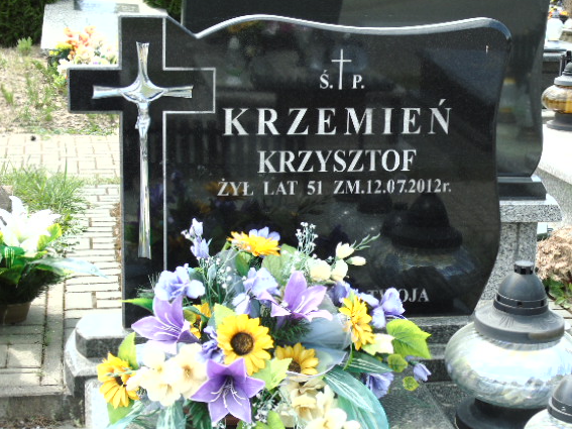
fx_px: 1156
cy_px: 219
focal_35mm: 70
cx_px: 306
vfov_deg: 21.0
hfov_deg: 27.8
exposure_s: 1/125
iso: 80
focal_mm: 11
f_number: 4.5
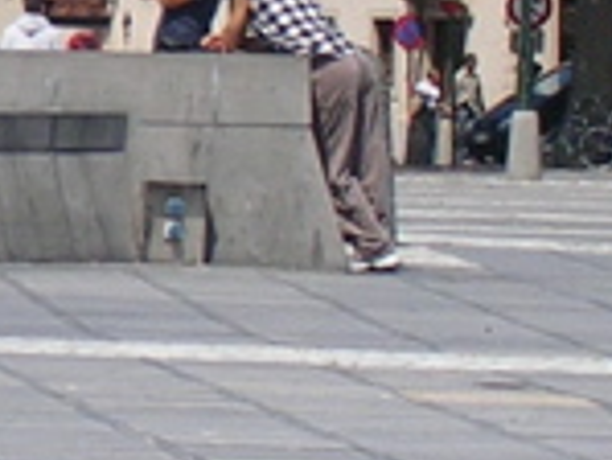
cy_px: 70
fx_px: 11448
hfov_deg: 3.0
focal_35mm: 647
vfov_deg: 2.3
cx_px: -957
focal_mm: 17.4
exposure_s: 1/506
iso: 50
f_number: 4.9
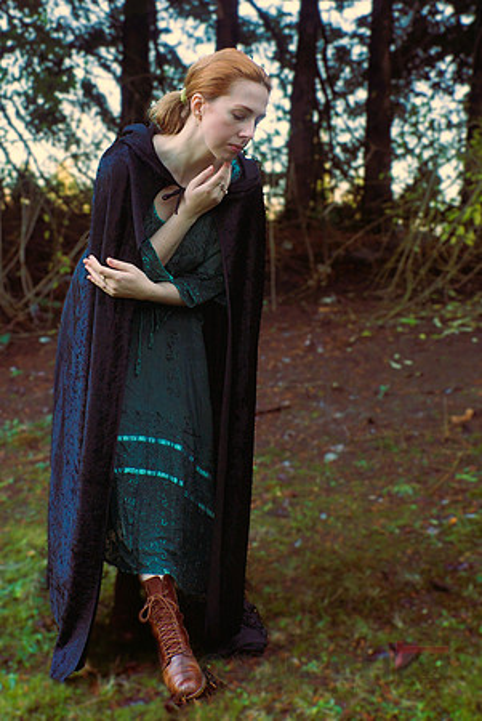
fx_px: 721
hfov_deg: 37.0
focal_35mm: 36
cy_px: 360
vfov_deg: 53.1
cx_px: 241
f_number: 5.6
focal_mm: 24
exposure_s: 1/80
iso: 400
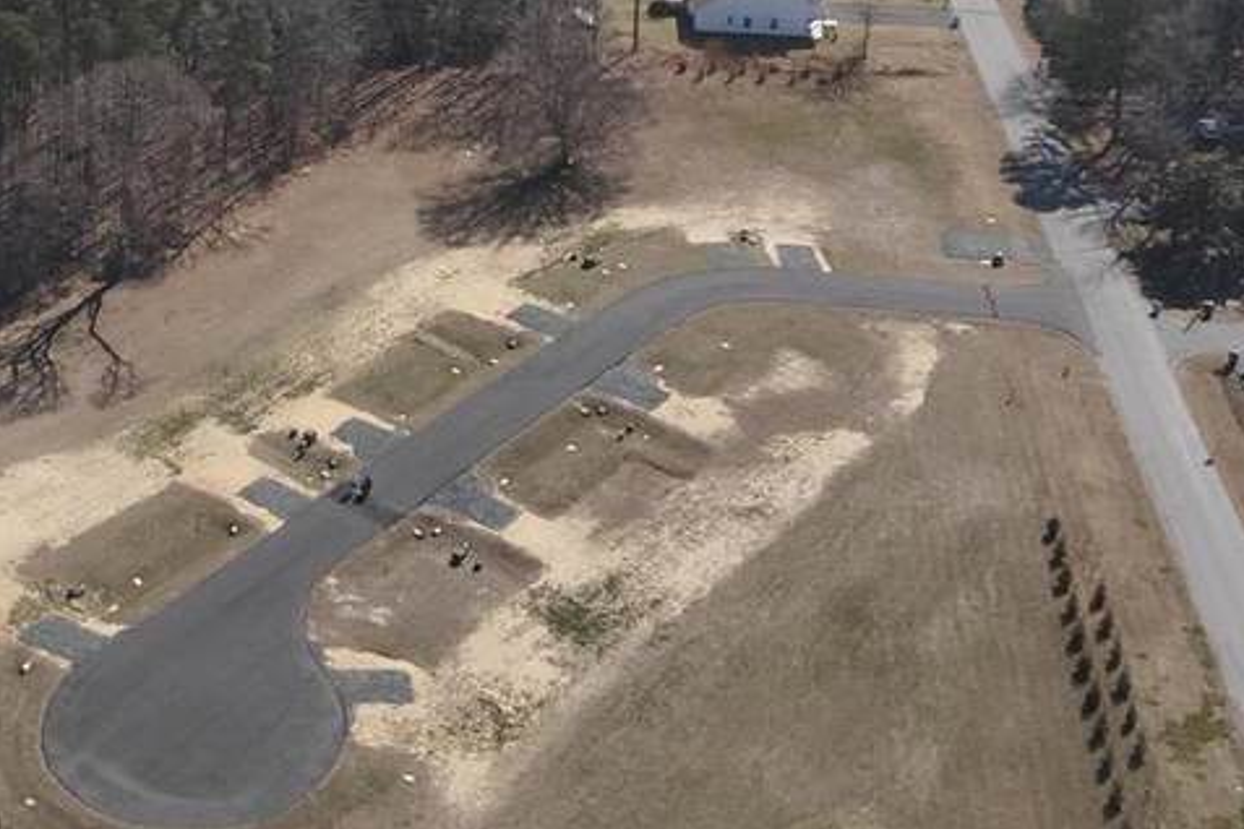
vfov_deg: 19.0
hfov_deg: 29.5
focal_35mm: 67
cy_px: -211
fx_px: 2315
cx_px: 289
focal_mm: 4.4
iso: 100
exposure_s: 1/2000
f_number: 2.8
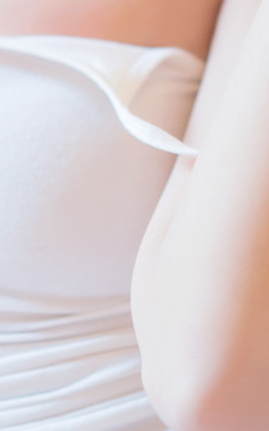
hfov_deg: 7.2
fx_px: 2124
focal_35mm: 181
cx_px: 0
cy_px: -54
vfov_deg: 11.4
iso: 500
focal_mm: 55
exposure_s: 1/60
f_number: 1.8
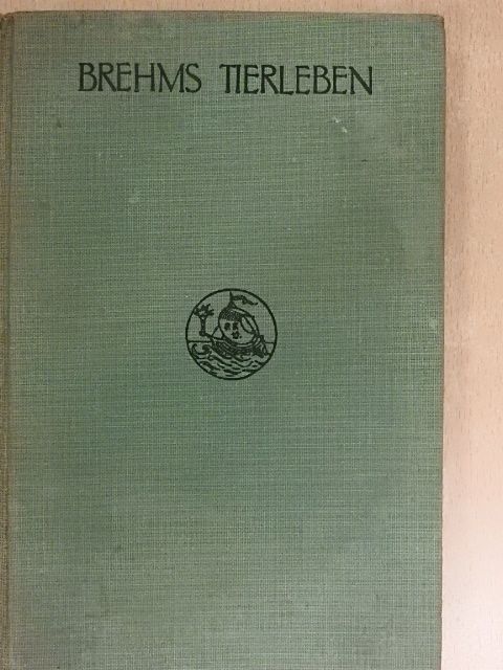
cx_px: 252
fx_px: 1066
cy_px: 335
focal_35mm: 55
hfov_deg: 26.6
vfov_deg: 34.9
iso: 1600
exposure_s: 1/80
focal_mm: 9.9
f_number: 4
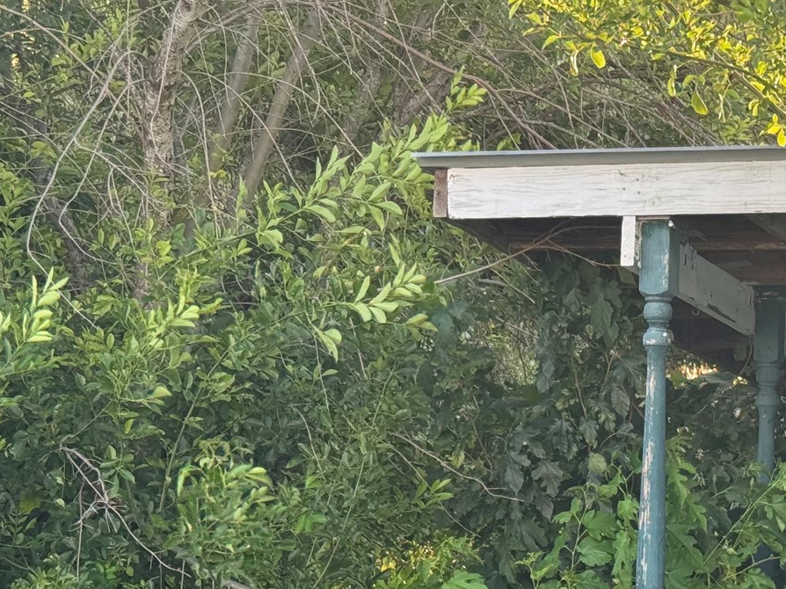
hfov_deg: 17.5
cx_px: 795
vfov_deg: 13.4
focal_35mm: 110
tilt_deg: +2.1
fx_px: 2497
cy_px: 480
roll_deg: -1.2
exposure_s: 1/345
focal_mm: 6.76
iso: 64
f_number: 1.78
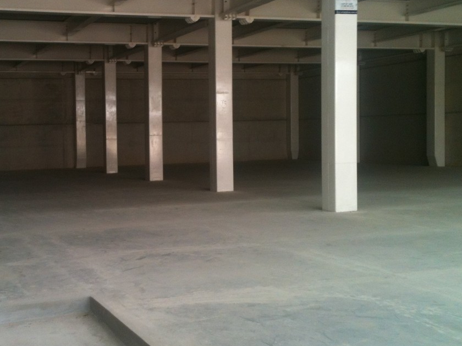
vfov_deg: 29.1
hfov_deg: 37.9
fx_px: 667
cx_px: 163
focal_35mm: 50
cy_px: 161
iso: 64
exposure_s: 1/154
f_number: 2.8
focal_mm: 3.85
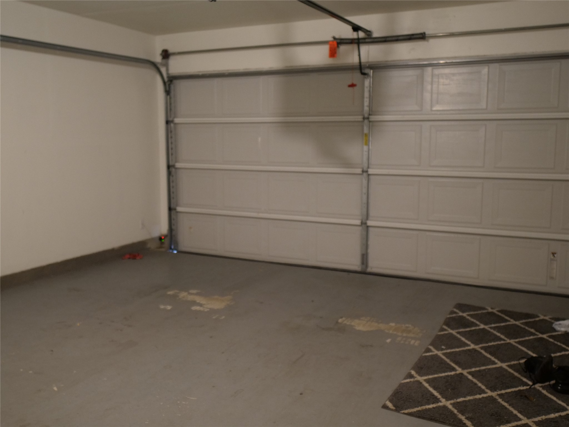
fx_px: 526
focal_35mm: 32
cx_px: 284
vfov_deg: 44.2
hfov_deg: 56.8
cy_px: 214
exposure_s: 1/60
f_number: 1.4
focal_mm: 16
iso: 1000
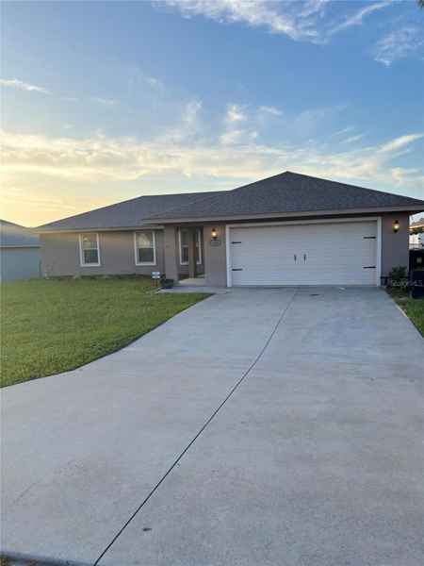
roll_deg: +1.2
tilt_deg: -5.8
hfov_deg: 53.1
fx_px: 425
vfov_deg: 67.3
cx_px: 212
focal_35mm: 26
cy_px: 283
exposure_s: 1/1115
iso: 50
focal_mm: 5.96
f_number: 1.6
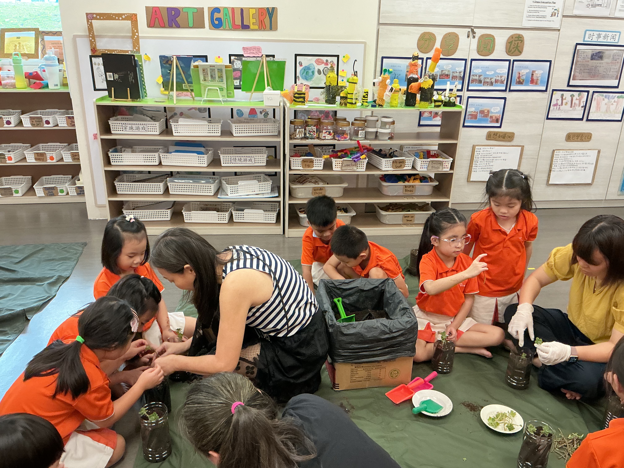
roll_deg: -1.3
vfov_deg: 48.2
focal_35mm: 29
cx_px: 312
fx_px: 523
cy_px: 234
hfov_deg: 61.7
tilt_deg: -20.4
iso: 160
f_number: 1.8
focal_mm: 3
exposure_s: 1/50
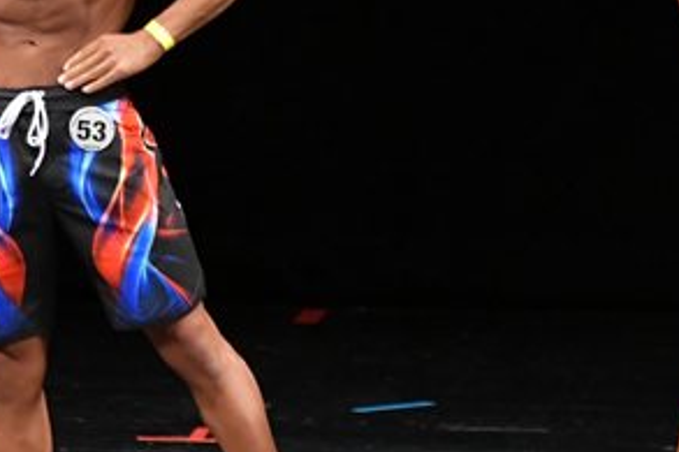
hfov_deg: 2.7
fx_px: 14194
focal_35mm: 753
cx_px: 421
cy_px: 181
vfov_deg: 1.8
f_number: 5.6
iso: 3200
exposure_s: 1/400
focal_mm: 190
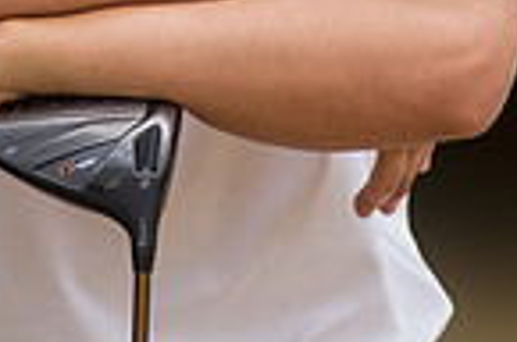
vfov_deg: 1.1
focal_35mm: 1204
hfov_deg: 1.7
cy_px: -319
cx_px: 253
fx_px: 17253
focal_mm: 300
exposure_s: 1/3200
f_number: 4
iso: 400
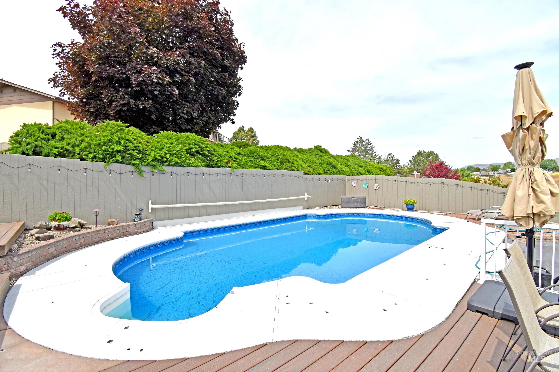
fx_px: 233
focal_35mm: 15
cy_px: 186
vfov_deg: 77.3
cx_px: 280
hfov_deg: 100.4
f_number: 10
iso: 200
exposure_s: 1/400
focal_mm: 10
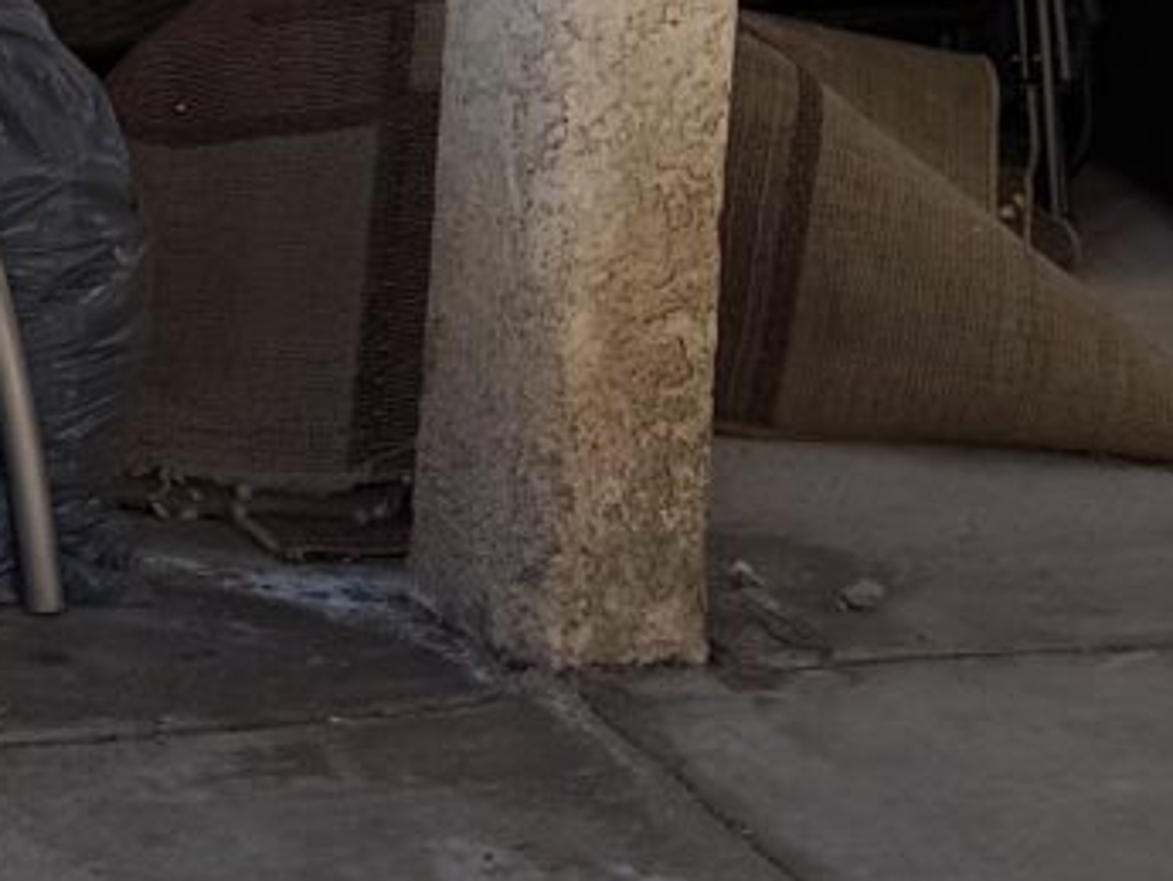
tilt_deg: -9.8
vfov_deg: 8.1
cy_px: -612
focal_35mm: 178
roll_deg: -1.5
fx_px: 6034
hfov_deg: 10.3
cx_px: -1163
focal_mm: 6.76
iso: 80
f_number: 1.78
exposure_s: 1/3425
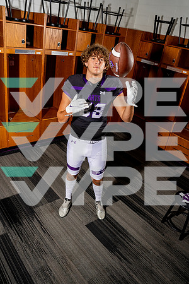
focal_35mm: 28
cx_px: 94
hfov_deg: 46.4
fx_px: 220
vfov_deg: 65.5
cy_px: 142
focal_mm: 28
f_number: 5.6
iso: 100
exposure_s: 1/250
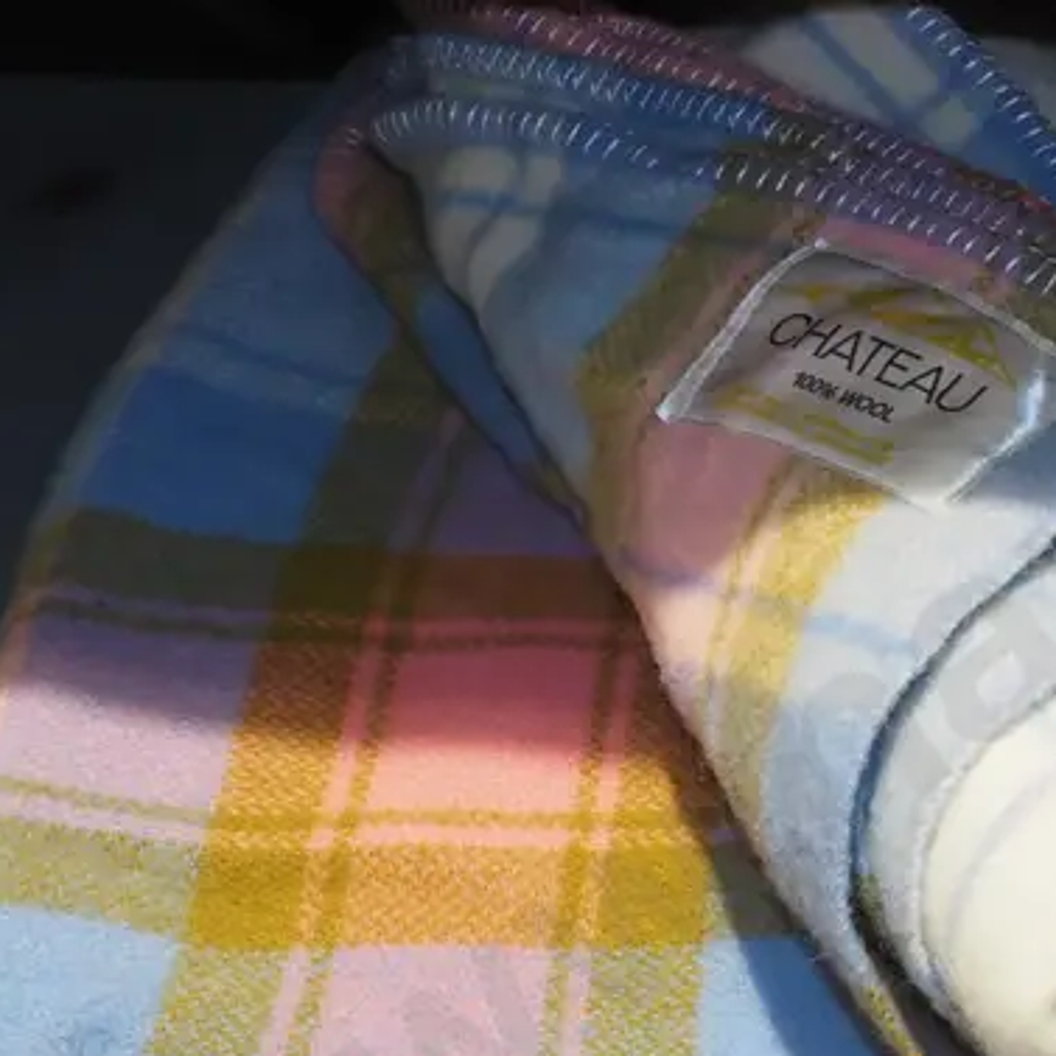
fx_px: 2485
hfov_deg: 21.9
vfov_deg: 23.9
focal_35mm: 72
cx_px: 1319
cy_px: 403
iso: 1600
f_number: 5.6
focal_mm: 15
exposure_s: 1/60
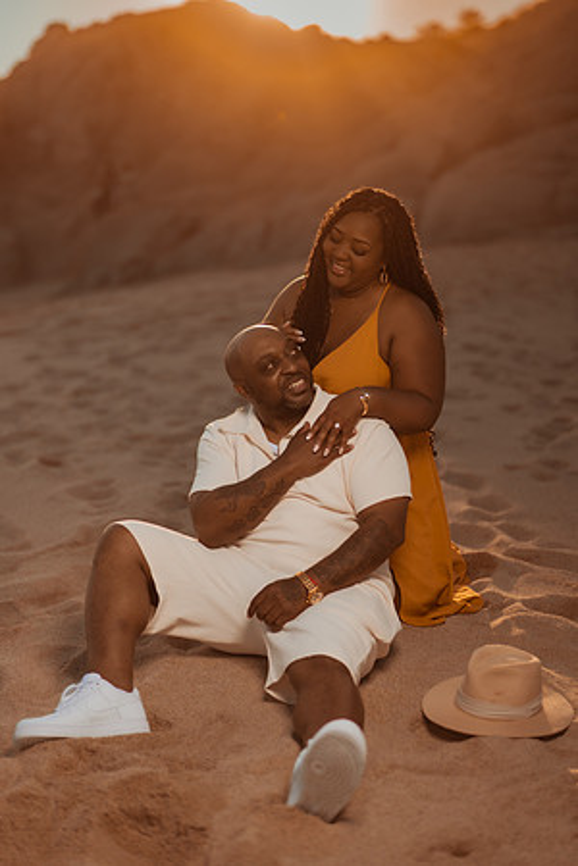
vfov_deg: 34.5
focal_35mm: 58
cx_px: 289
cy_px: 433
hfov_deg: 23.4
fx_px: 1397
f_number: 1.4
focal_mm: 58
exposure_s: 1/6400
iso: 100
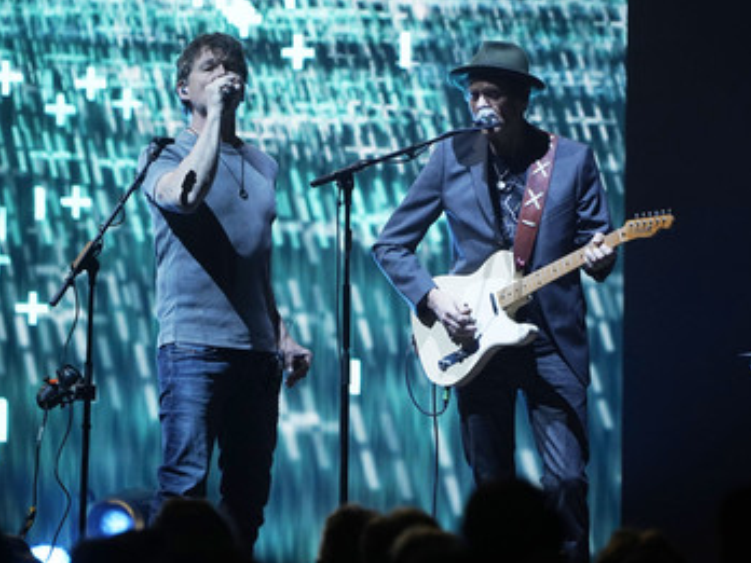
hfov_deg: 2.7
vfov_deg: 2.0
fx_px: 16206
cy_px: 289
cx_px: 355
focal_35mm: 747
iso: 1600
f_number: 6.3
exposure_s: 1/400
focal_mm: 600
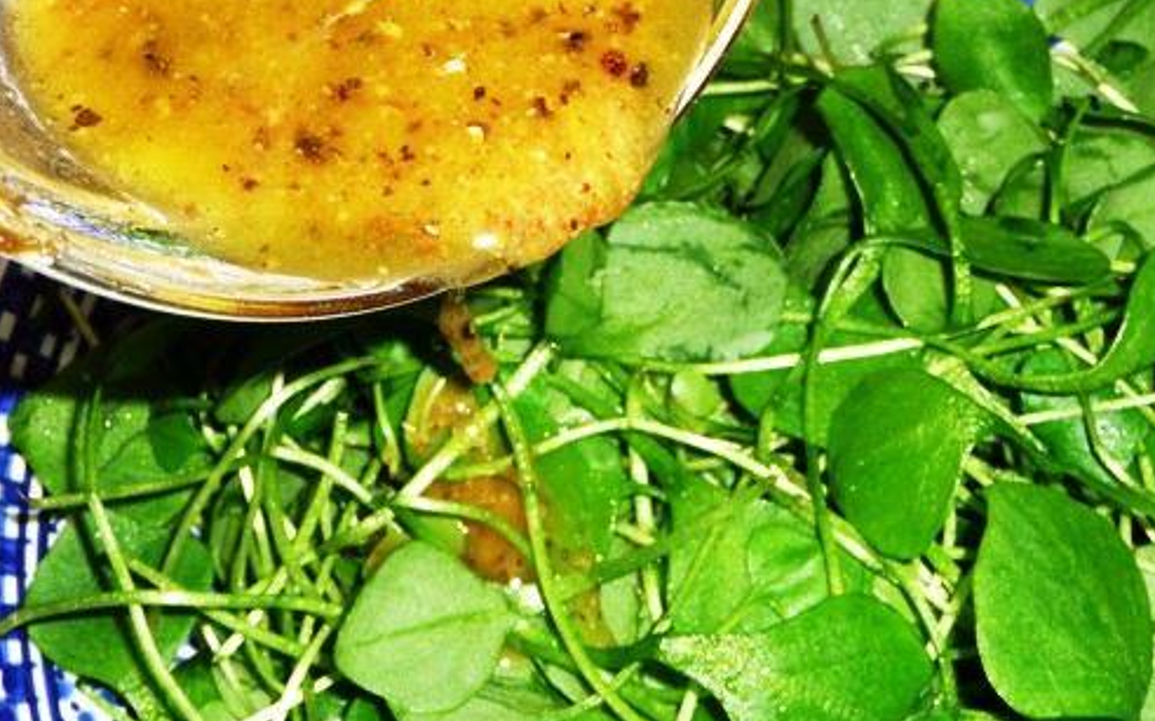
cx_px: 620
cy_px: 277
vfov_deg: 18.8
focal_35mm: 69
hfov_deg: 29.8
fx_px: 2171
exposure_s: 1/30
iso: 100
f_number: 4.2
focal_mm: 8.5
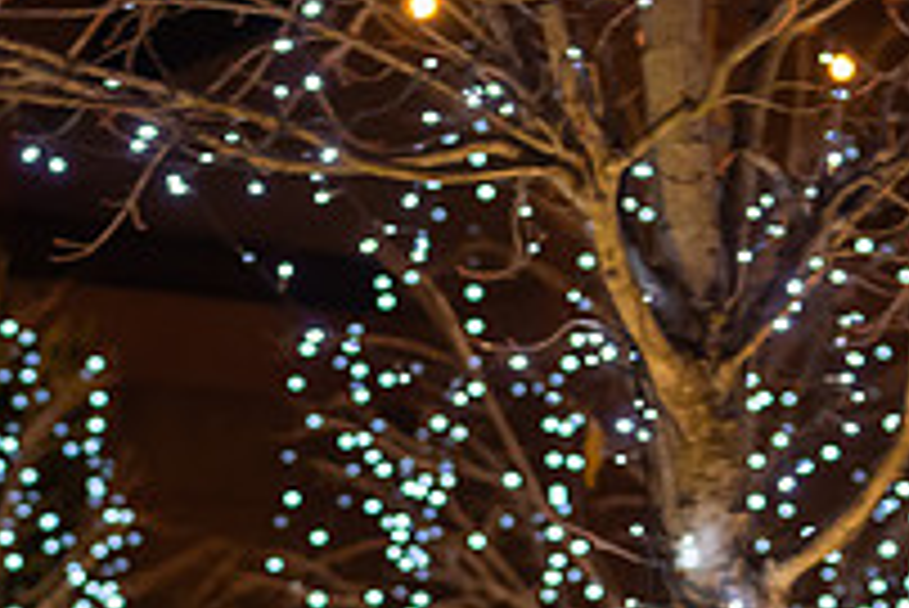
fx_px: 2956
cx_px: 124
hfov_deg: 17.3
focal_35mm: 117
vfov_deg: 11.7
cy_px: 119
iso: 1000
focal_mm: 26
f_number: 2.8
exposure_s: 1/60
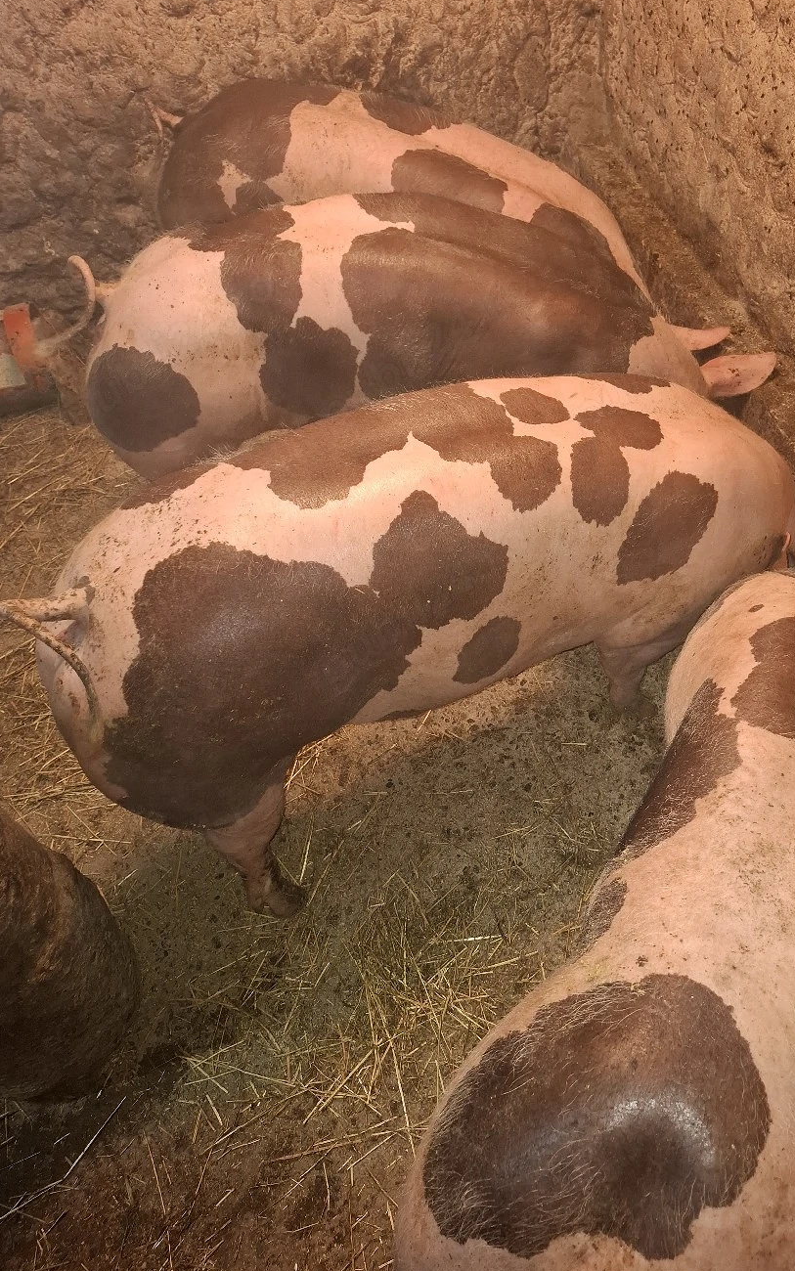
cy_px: 645
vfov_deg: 72.5
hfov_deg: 48.9
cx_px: 488
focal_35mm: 25
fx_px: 866
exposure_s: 1/33
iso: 250
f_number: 1.8
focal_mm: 5.54
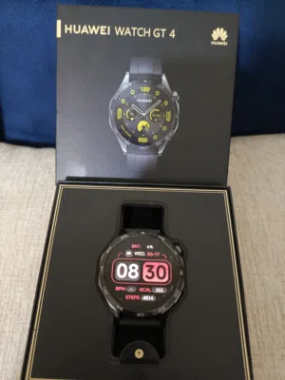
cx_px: 142
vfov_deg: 73.9
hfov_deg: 58.9
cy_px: 190
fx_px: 252
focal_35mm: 23
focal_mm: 5.25
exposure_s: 1/33.3
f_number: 1.75
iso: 4153
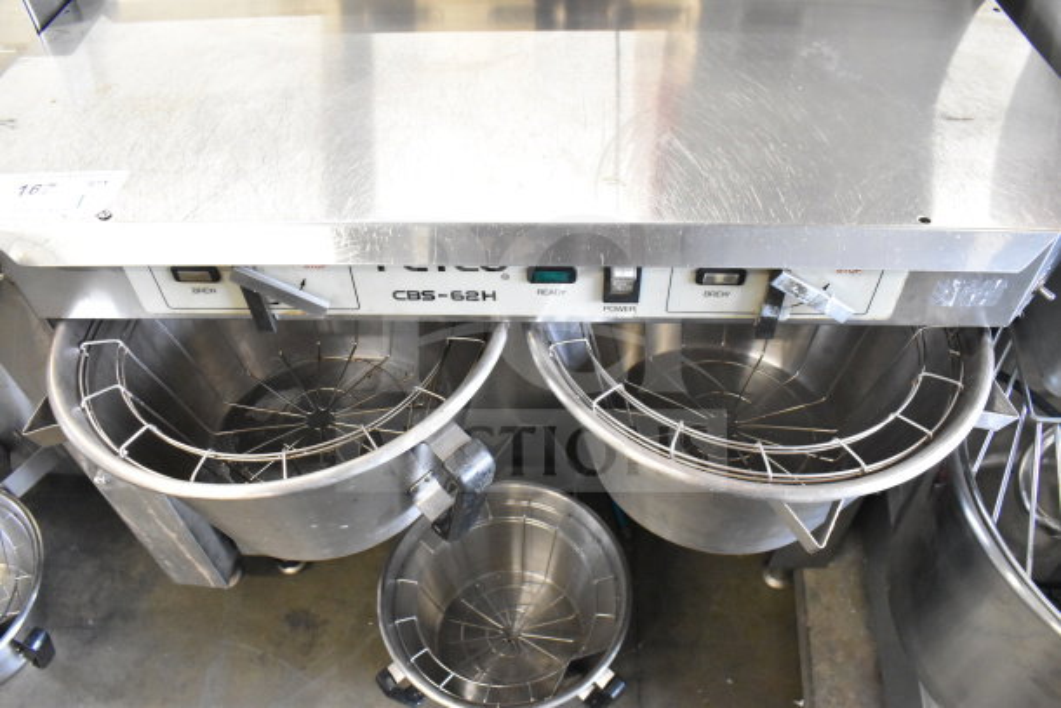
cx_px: 530
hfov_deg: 67.4
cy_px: 354
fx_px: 796
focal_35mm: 27
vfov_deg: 48.0
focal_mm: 18
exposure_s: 1/125
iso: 6400
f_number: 5.6
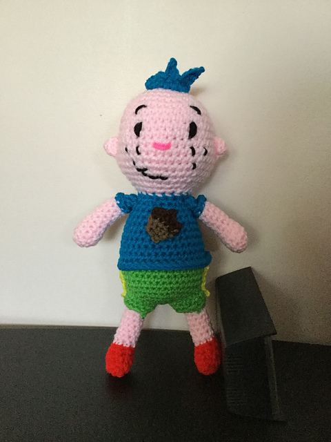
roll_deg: -0.5
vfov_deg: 58.4
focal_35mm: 31
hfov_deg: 45.4
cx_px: 166
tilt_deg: -14.3
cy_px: 221
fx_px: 395
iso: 320
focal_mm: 3.3
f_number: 2.4
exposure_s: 1/15
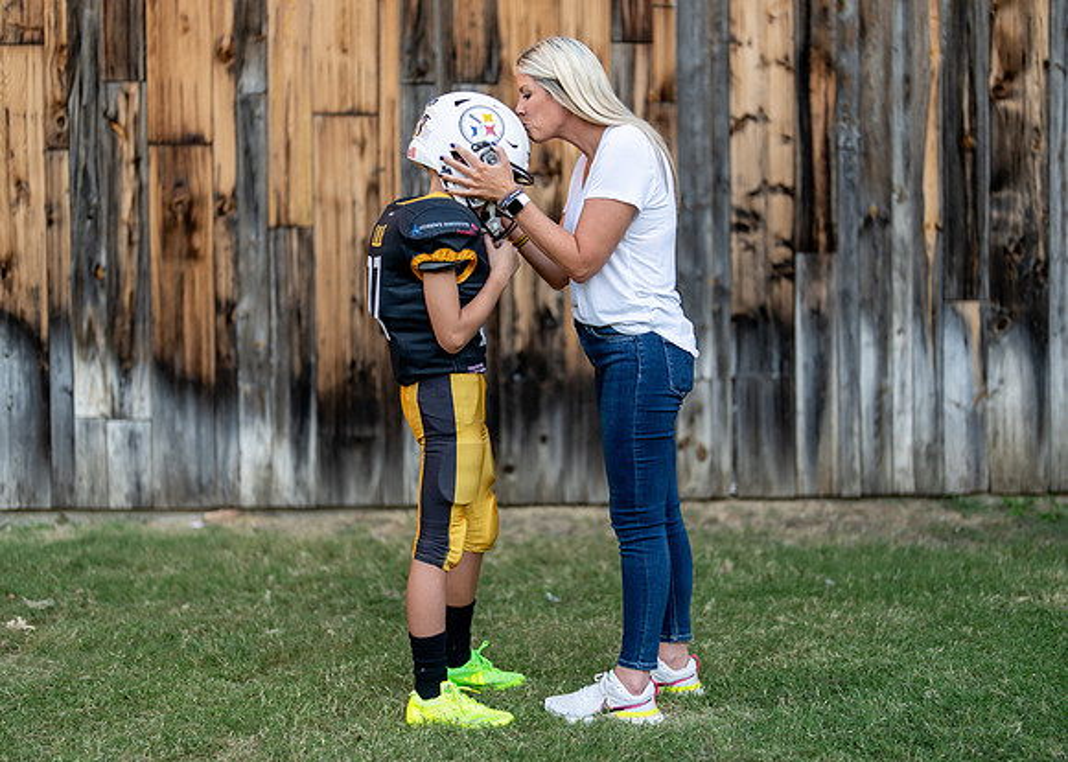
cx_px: 566
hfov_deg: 34.7
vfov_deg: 25.1
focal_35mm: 56
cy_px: 401
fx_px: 1710
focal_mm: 50
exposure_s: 1/1600
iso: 100
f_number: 1.2
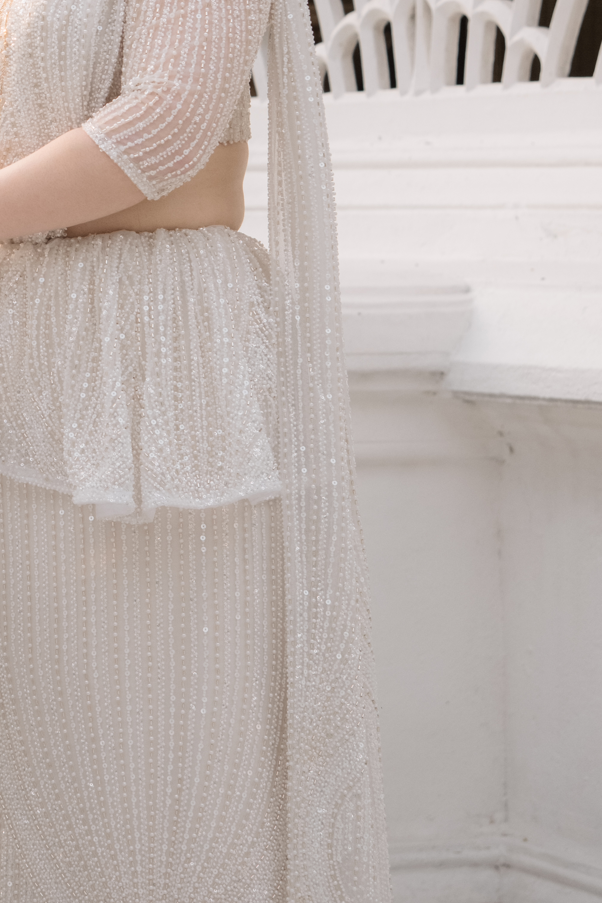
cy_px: 13
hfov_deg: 10.5
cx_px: -138
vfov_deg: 15.7
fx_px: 3210
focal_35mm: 128
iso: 640
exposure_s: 1/1000
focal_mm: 33
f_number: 2.8
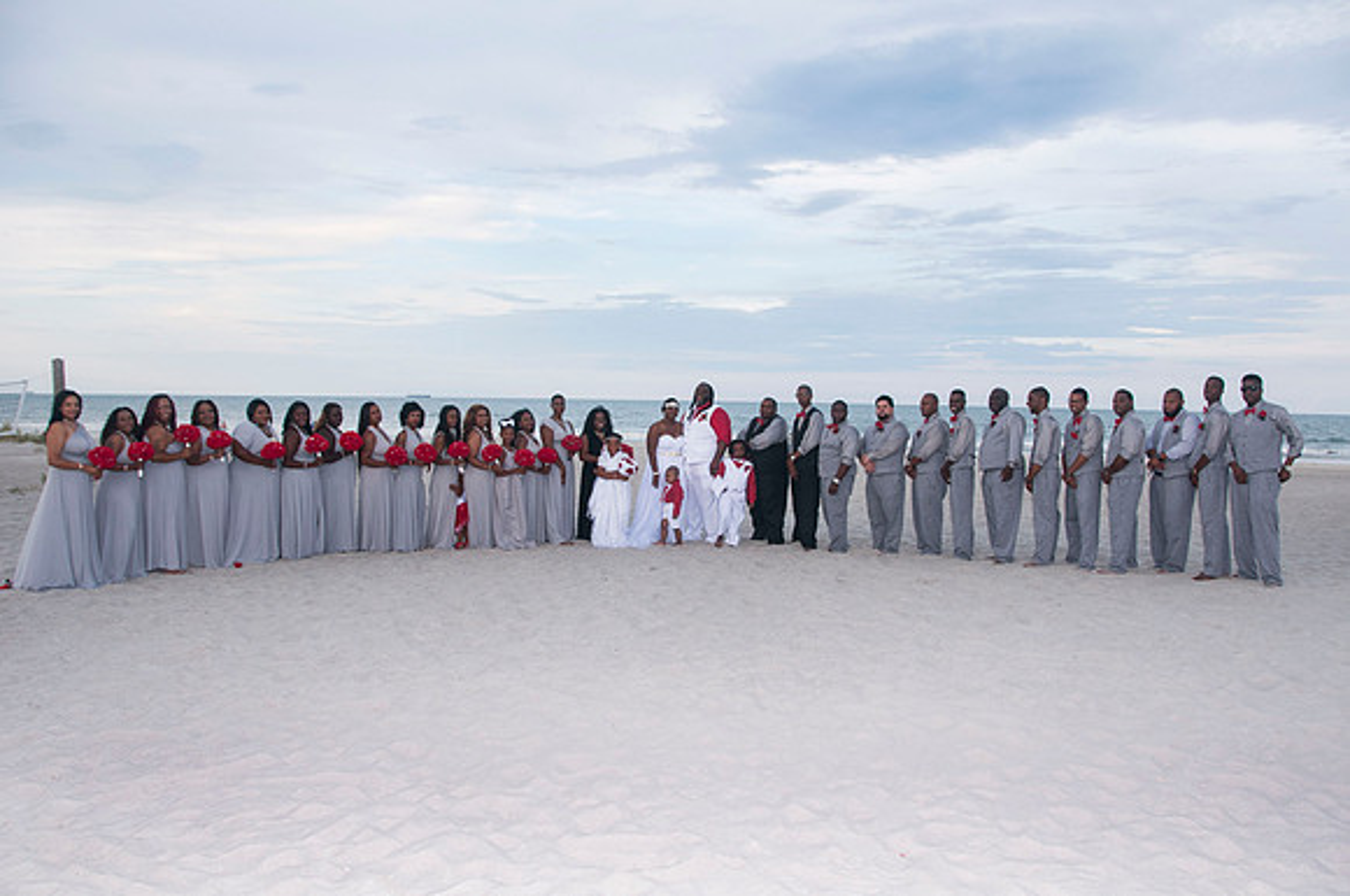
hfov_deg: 67.5
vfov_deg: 47.8
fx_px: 1011
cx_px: 675
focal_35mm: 27
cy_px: 448
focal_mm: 18
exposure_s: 1/160
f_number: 5.6
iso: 200
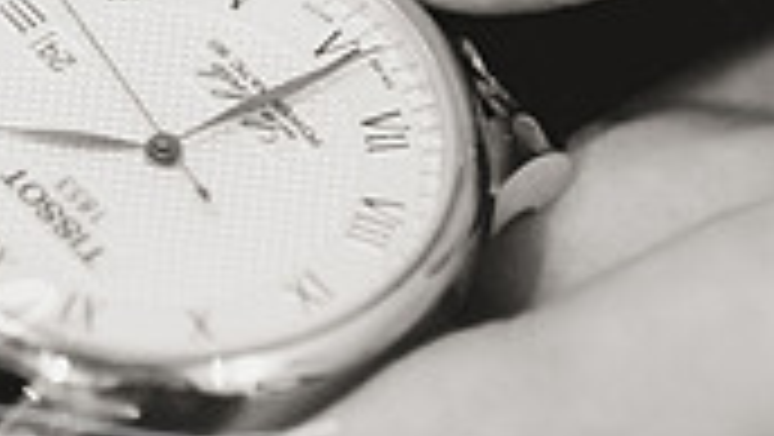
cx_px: -202
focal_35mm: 371
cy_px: 27
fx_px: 7619
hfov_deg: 5.8
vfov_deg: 3.3
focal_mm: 105
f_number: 3.3
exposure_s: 1/80
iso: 1600
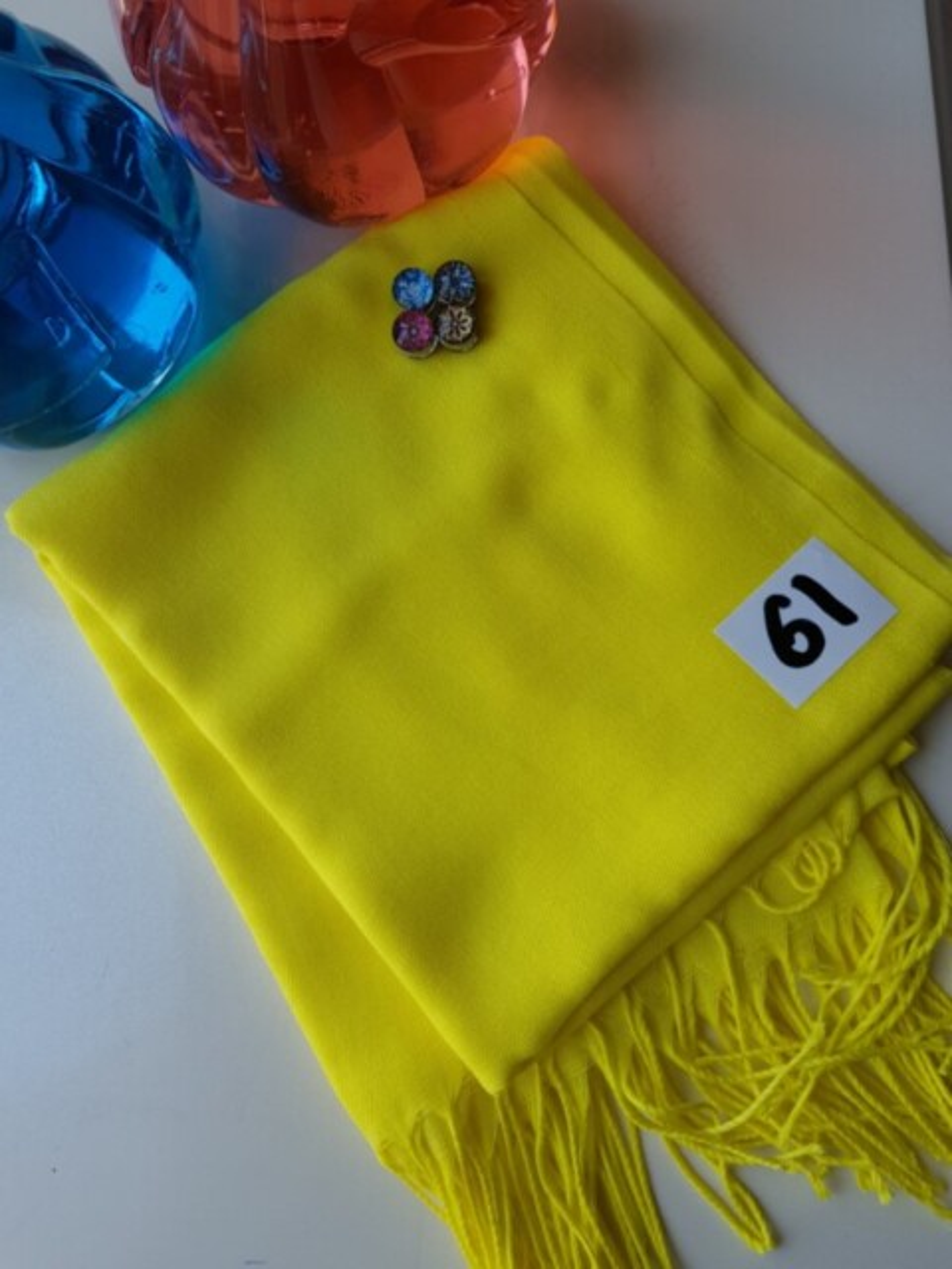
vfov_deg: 67.3
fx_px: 953
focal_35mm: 26
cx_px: 476
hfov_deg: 53.1
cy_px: 634
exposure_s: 1/251
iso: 40
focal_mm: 4.2
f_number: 1.7
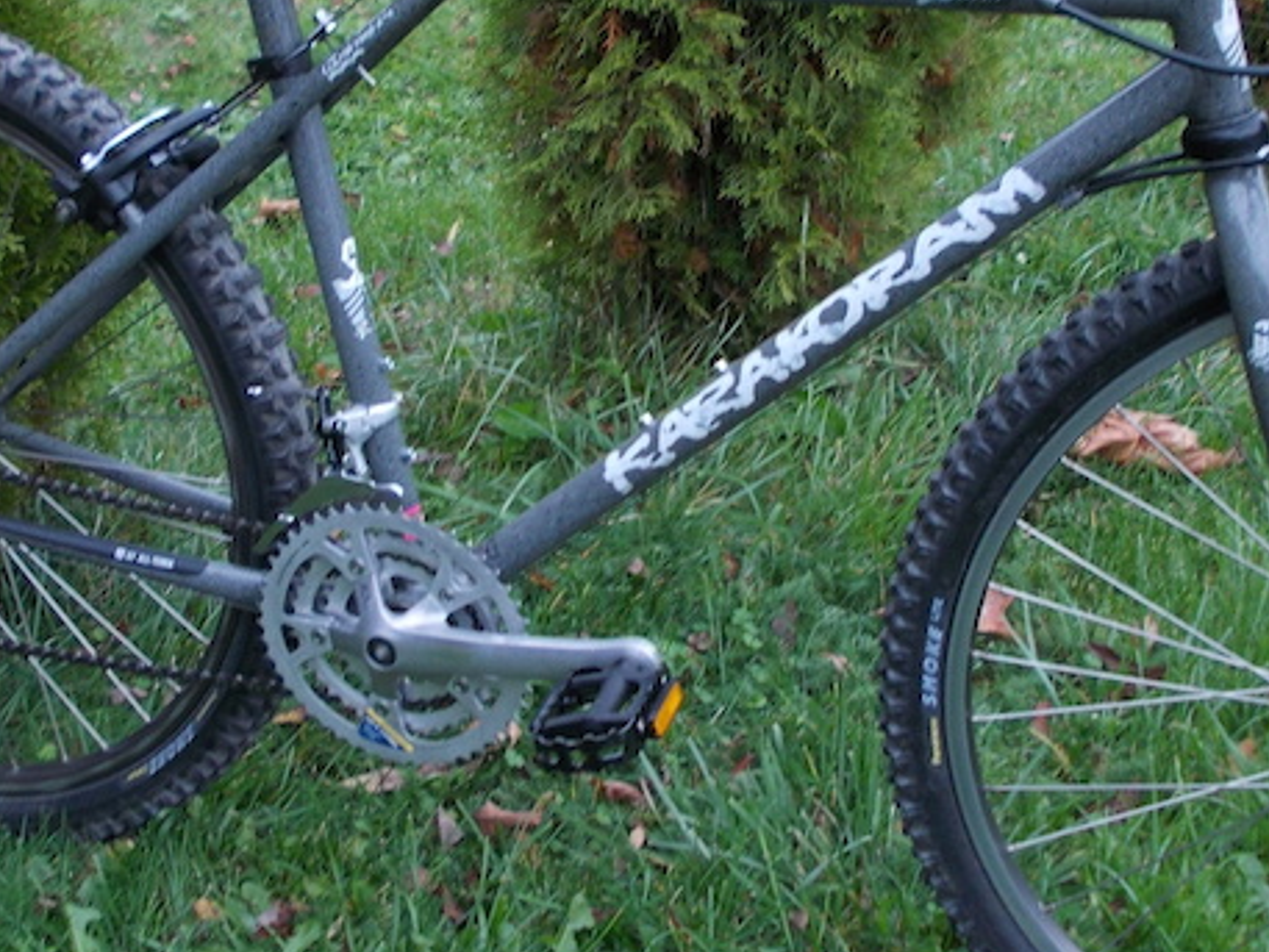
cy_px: 358
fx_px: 1797
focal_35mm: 49
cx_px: 575
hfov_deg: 38.9
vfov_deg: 29.6
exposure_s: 1/30
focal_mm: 4
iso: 80
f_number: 2.7
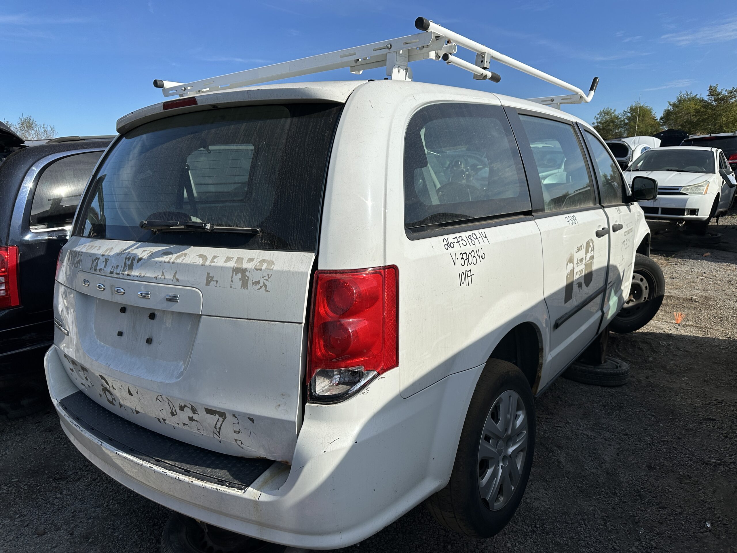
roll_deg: +1.8
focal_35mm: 24
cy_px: 276
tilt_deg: -12.5
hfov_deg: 71.6
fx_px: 511
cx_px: 368
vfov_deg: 56.8
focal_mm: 6.86
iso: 80
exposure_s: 1/7042
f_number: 1.78
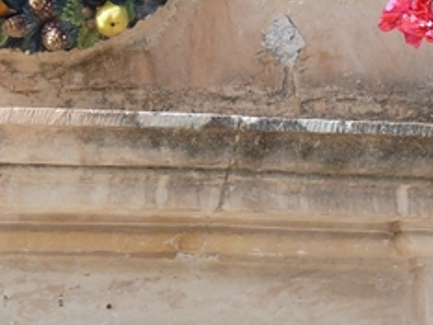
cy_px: -65
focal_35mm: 257
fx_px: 3216
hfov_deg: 7.7
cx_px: 227
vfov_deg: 5.8
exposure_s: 1/250
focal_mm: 21.2
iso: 100
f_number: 5
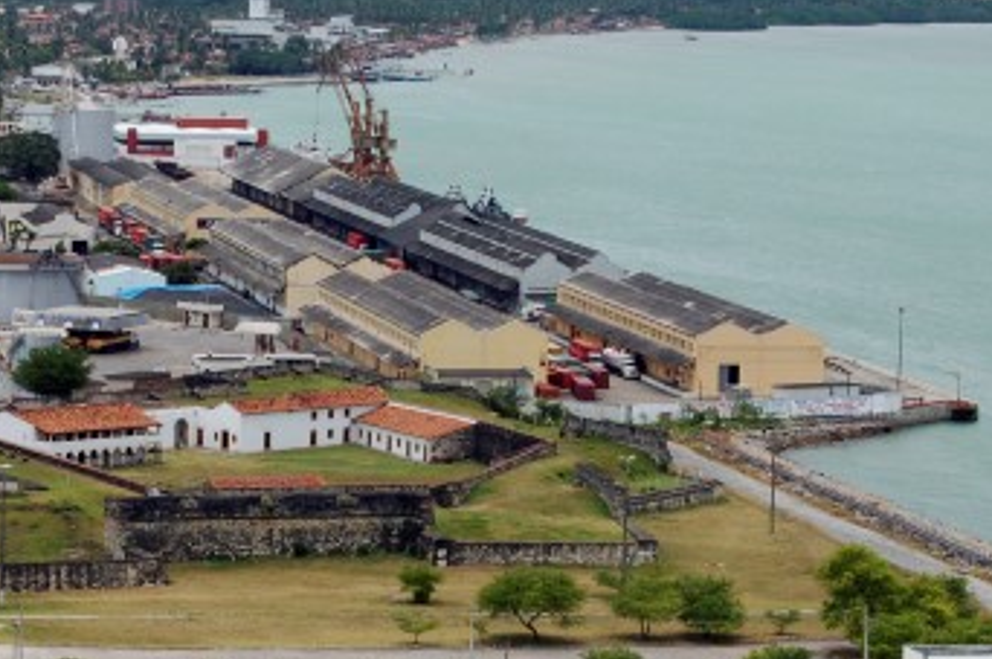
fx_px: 4513
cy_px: 360
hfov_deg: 12.5
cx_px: 342
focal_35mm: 164
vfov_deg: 8.3
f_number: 11
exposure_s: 1/500
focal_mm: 55
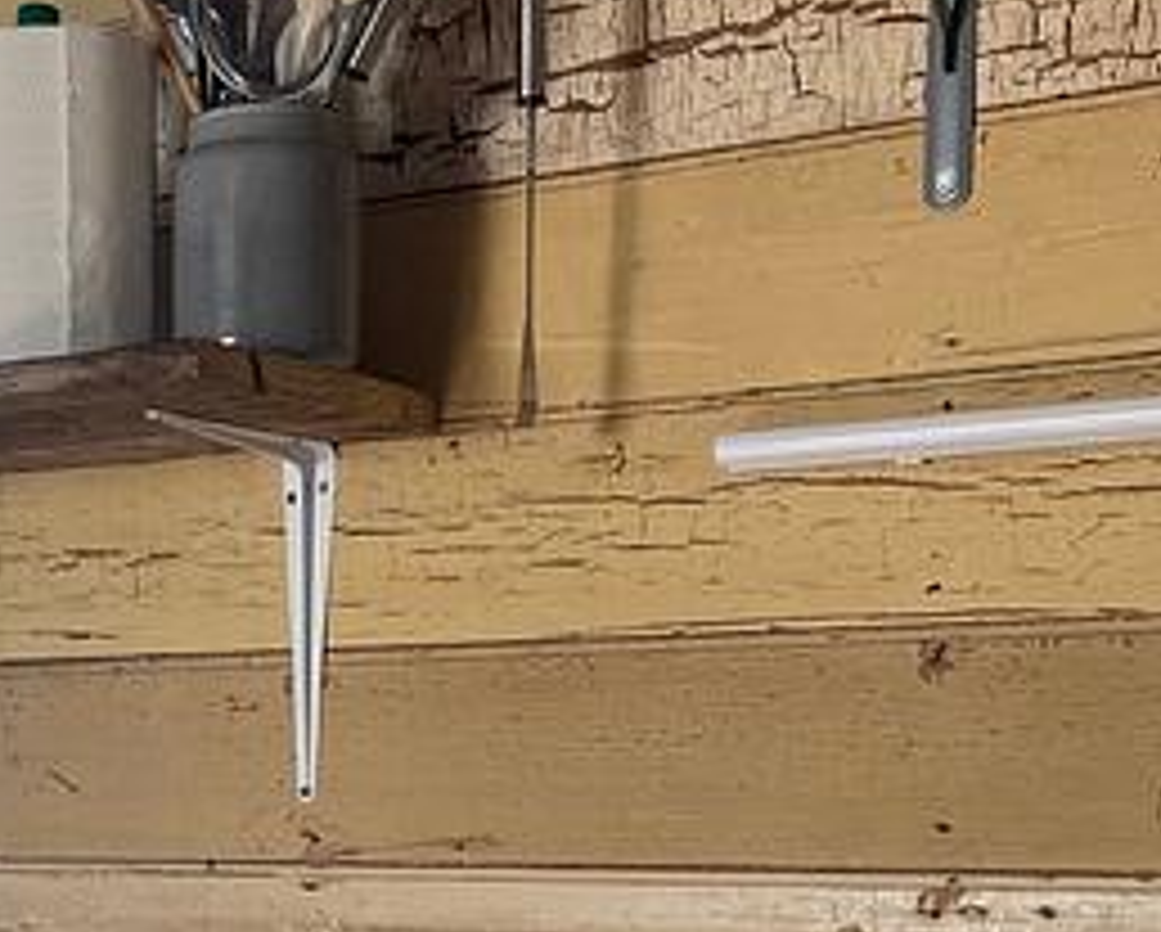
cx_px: 117
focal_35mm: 61
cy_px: 984
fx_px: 2098
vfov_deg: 23.7
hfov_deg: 29.6
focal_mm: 4.2
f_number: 1.6
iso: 80
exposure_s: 1/121
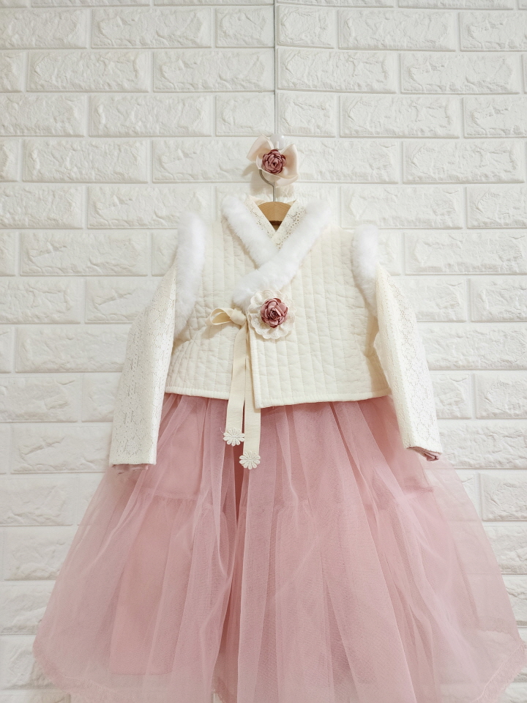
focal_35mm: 23
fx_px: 467
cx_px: 264
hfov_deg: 58.9
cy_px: 352
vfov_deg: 73.9
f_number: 1.8
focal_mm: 6.4
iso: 200
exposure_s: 1/180
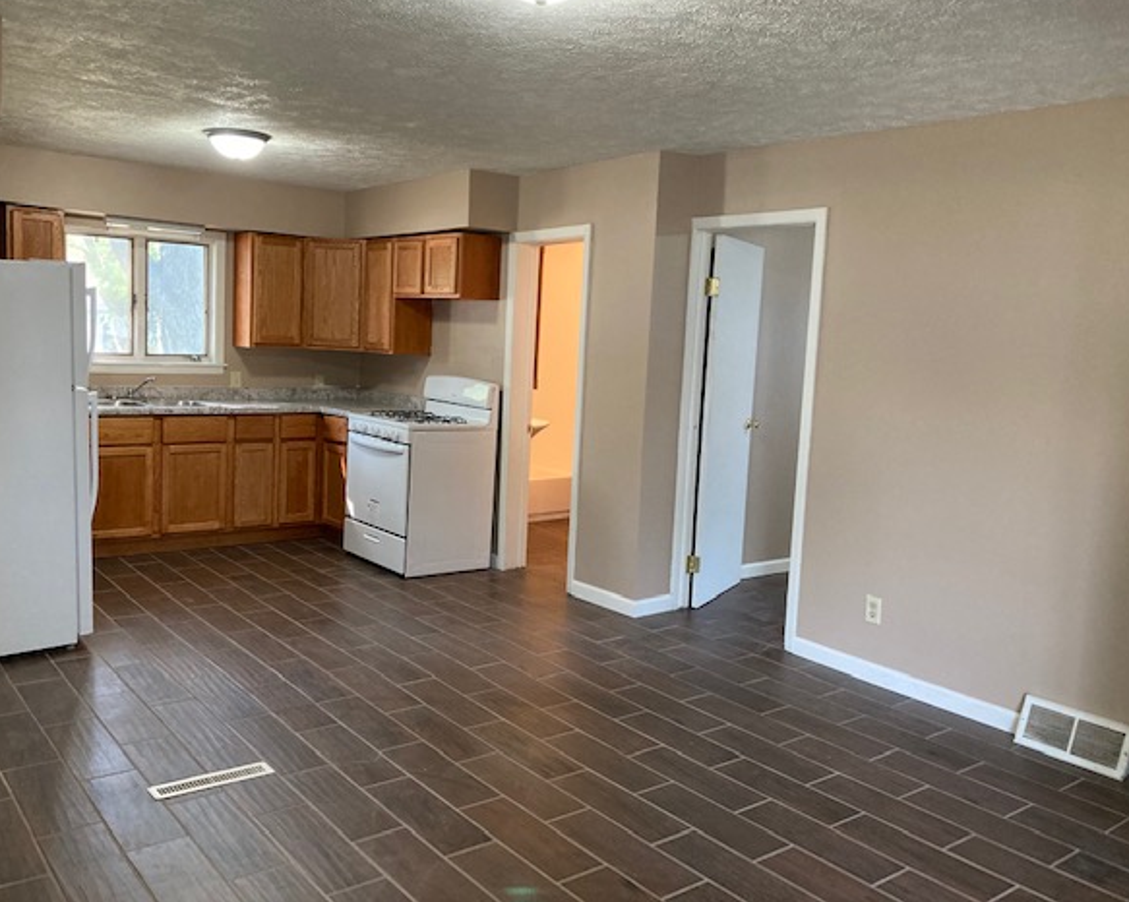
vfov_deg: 48.5
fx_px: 1002
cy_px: 439
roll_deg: -2.9
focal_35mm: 30
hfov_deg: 58.8
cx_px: 536
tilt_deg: -5.7
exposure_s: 1/60
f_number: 1.8
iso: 250
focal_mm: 3.99
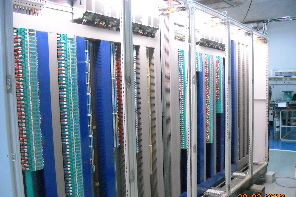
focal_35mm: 37
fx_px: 304
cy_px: 109
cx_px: 147
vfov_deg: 35.9
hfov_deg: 51.9
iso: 800
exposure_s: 1/35
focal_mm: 5.7
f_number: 2.8
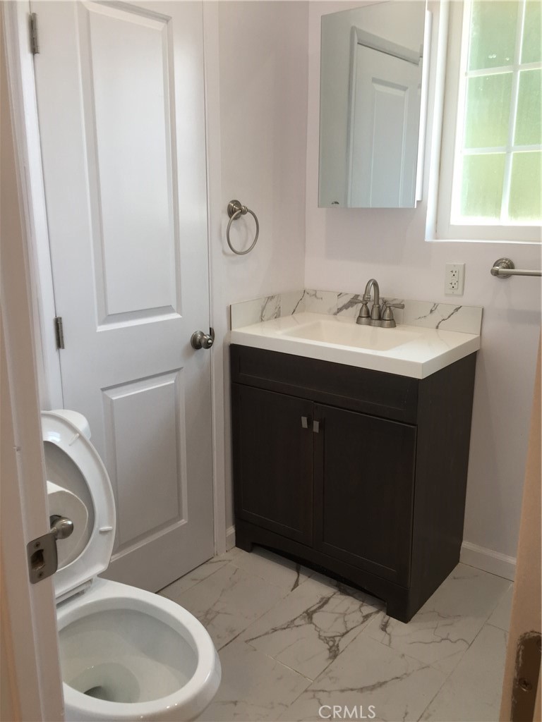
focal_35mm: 29
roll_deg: -0.4
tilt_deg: -12.6
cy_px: 361
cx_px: 271
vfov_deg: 61.7
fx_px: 605
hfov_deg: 48.2
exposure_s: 1/60
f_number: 2.2
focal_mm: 4.15
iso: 32
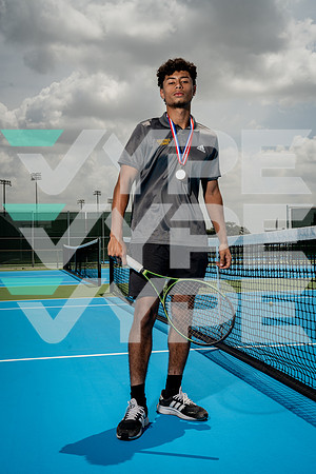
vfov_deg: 45.4
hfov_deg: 31.2
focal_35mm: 43
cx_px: 158
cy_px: 237
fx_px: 566
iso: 100
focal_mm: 43
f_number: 11
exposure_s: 1/200
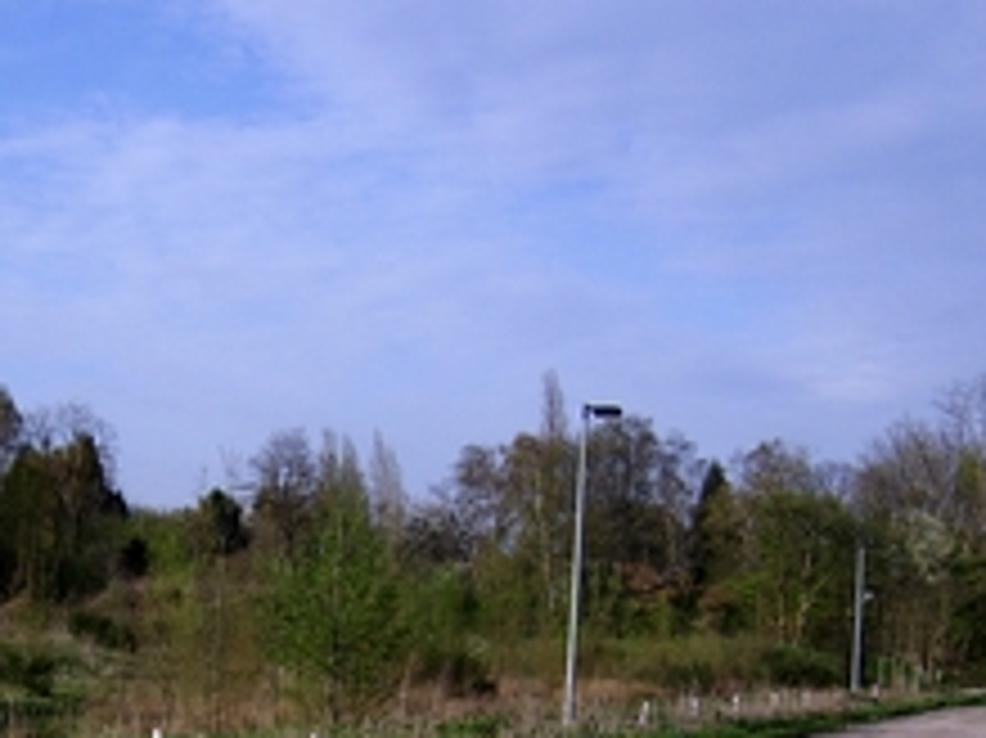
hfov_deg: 29.8
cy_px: 644
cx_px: 252
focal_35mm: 64
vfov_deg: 22.4
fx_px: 1822
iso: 100
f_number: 5.8
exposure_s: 1/420
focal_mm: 5.95
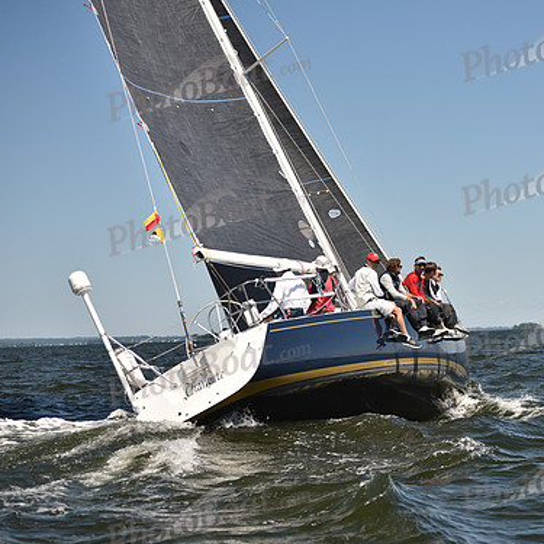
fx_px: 1636
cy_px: 273
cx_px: 387
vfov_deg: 18.9
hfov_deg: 18.8
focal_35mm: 92
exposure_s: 1/1600
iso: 250
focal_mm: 70
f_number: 3.5
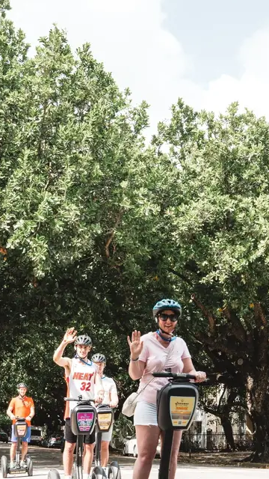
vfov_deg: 38.4
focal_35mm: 54
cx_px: 127
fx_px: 685
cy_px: 266
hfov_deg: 22.2
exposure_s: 1/100
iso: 100
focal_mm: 22
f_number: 7.1
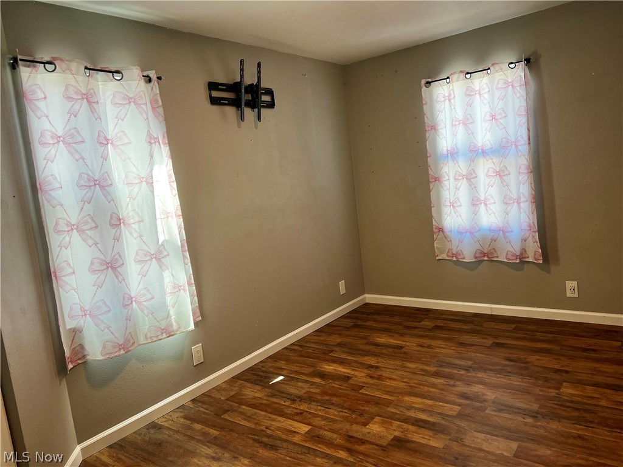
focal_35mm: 26
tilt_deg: -8.2
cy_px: 234
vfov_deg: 53.1
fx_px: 468
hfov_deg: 67.3
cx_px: 312
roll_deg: +6.2
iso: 40
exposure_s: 1/120
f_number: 1.5
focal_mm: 5.7
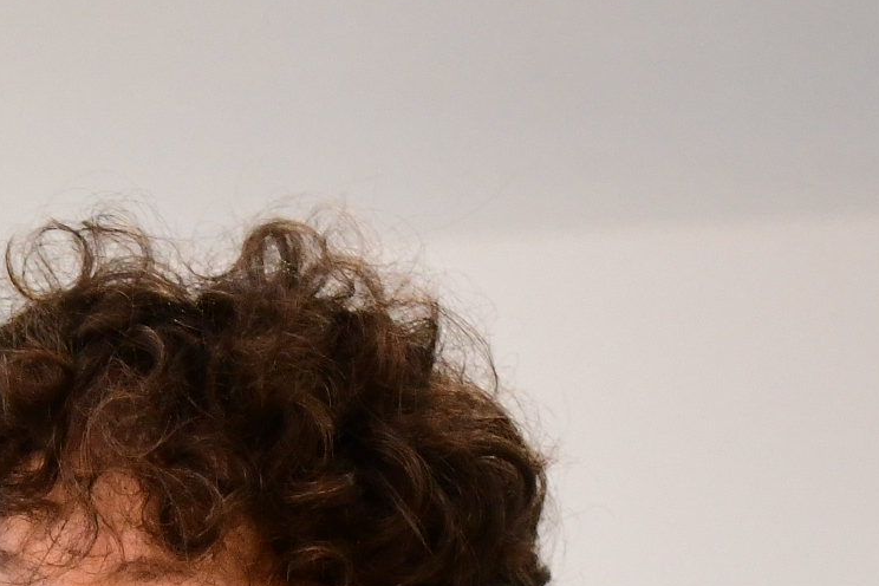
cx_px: -136
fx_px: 5420
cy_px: 1328
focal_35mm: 222
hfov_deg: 9.2
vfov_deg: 6.0
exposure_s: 1/60
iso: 3200
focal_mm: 40
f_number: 2.8
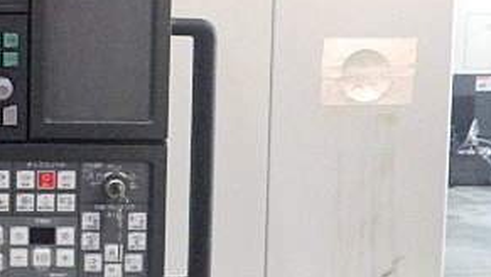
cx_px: -40
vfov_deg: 17.8
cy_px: 35
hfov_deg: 28.7
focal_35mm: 67
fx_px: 873
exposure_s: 1/45
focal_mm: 5
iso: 800
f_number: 3.5
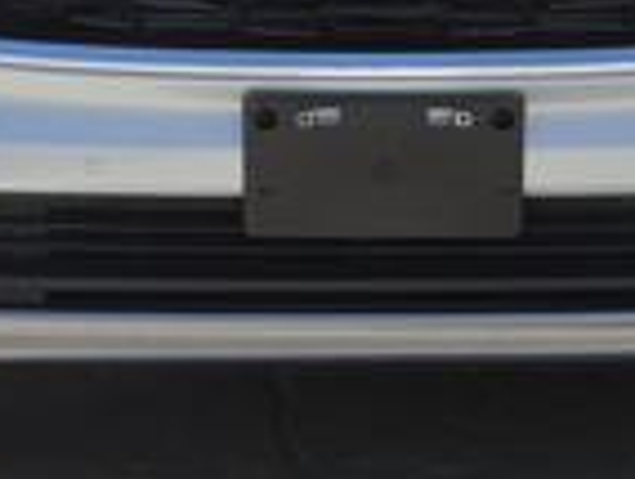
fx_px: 3749
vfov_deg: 7.2
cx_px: 380
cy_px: -132
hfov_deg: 9.7
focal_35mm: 204
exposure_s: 1/1195
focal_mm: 7
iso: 25
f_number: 2.4
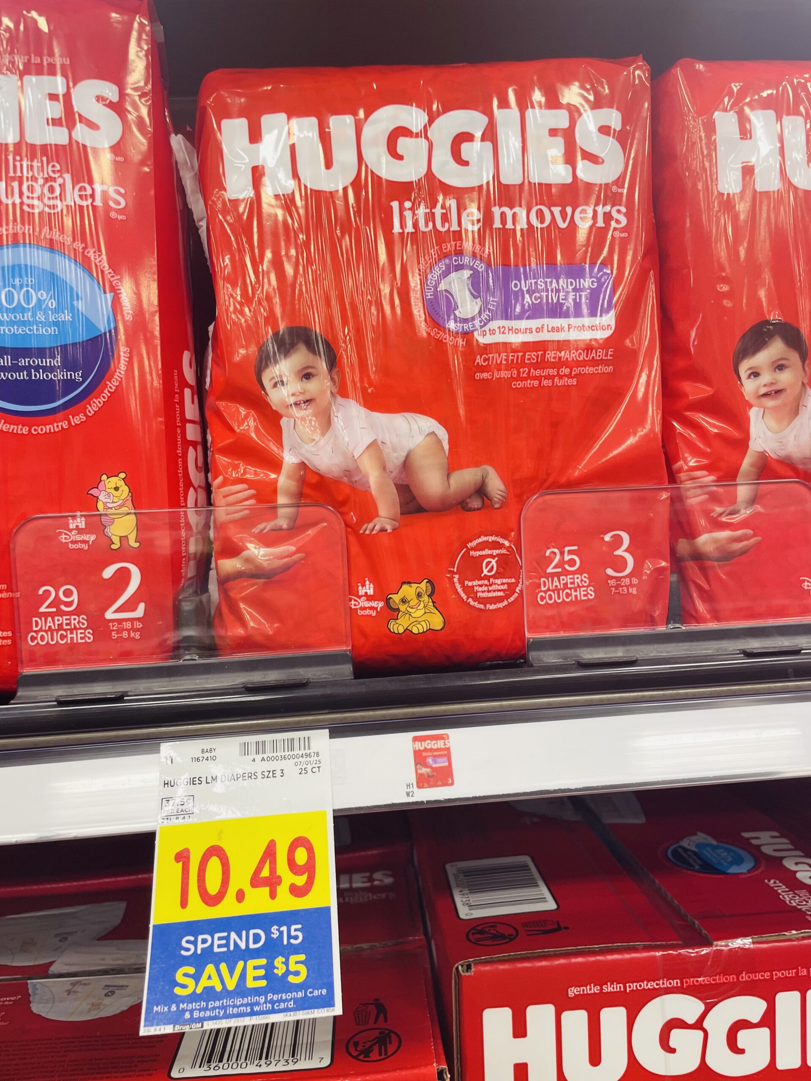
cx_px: 406
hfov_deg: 53.1
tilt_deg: -1.7
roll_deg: +3.0
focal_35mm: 26
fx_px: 812
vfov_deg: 67.3
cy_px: 540
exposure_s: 1/61
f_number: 1.6
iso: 64
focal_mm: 4.2
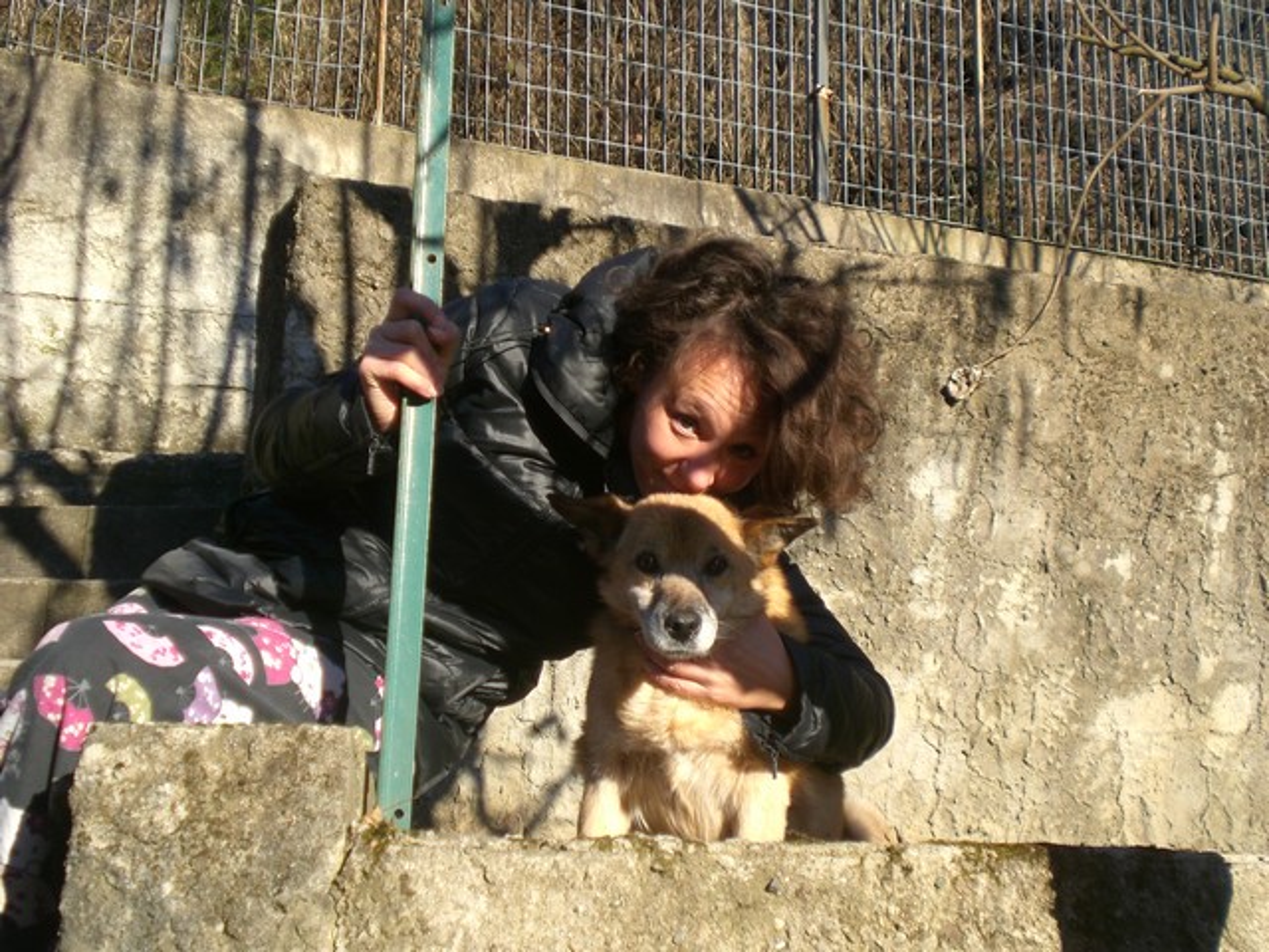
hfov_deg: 37.5
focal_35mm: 51
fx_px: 1870
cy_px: 476
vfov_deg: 28.6
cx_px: 634
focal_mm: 8.44
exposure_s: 1/320
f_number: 3.6
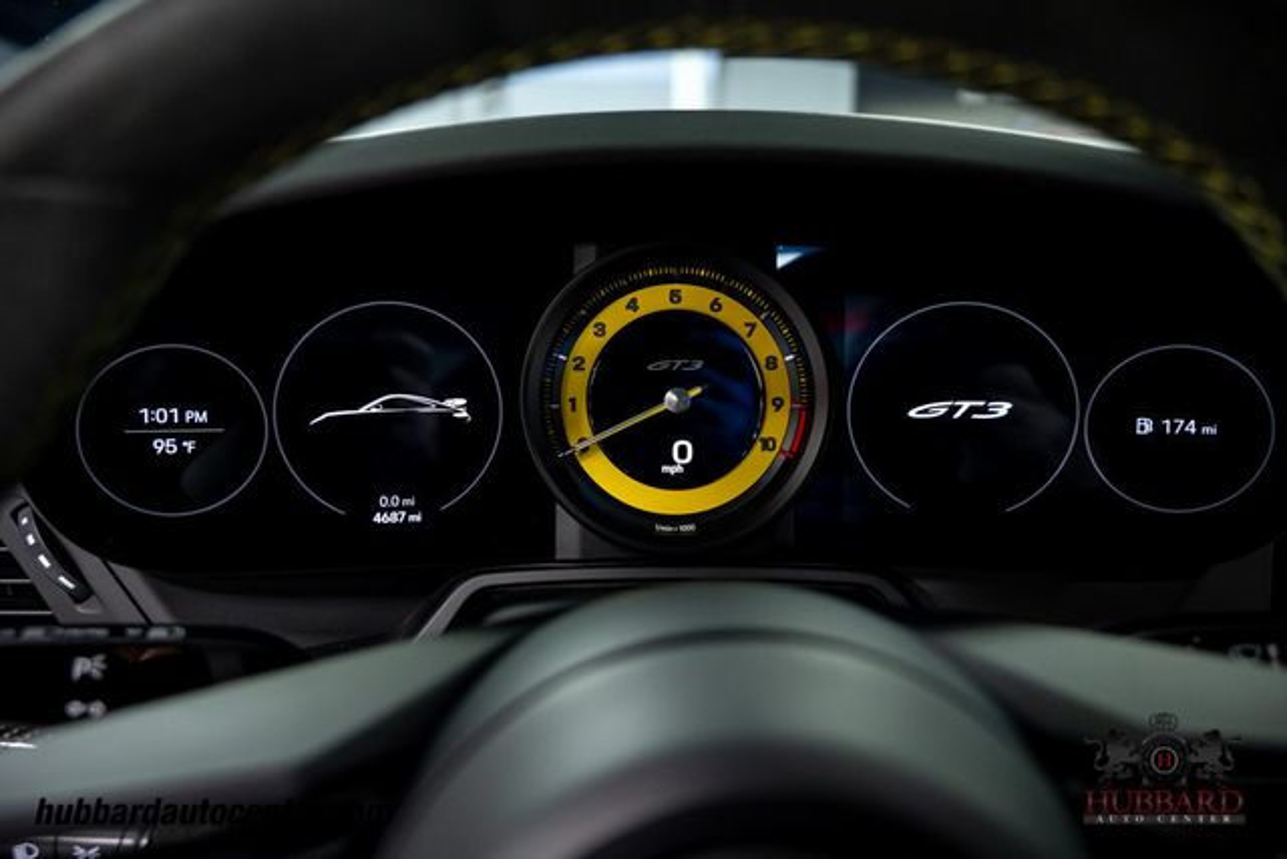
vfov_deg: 53.0
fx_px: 861
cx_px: 644
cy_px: 430
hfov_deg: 73.5
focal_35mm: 24
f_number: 4
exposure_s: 1/60
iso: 3200
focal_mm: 24
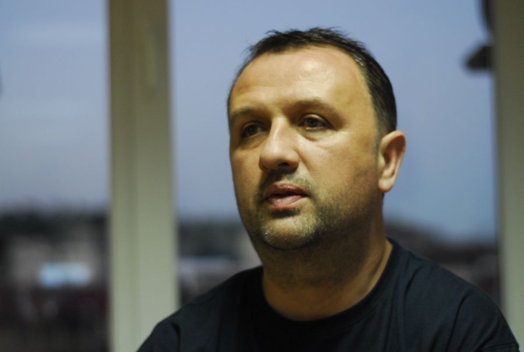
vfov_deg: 18.3
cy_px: 176
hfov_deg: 26.9
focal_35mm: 75
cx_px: 262
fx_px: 1094
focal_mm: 50
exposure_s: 1/160
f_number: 2
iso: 800
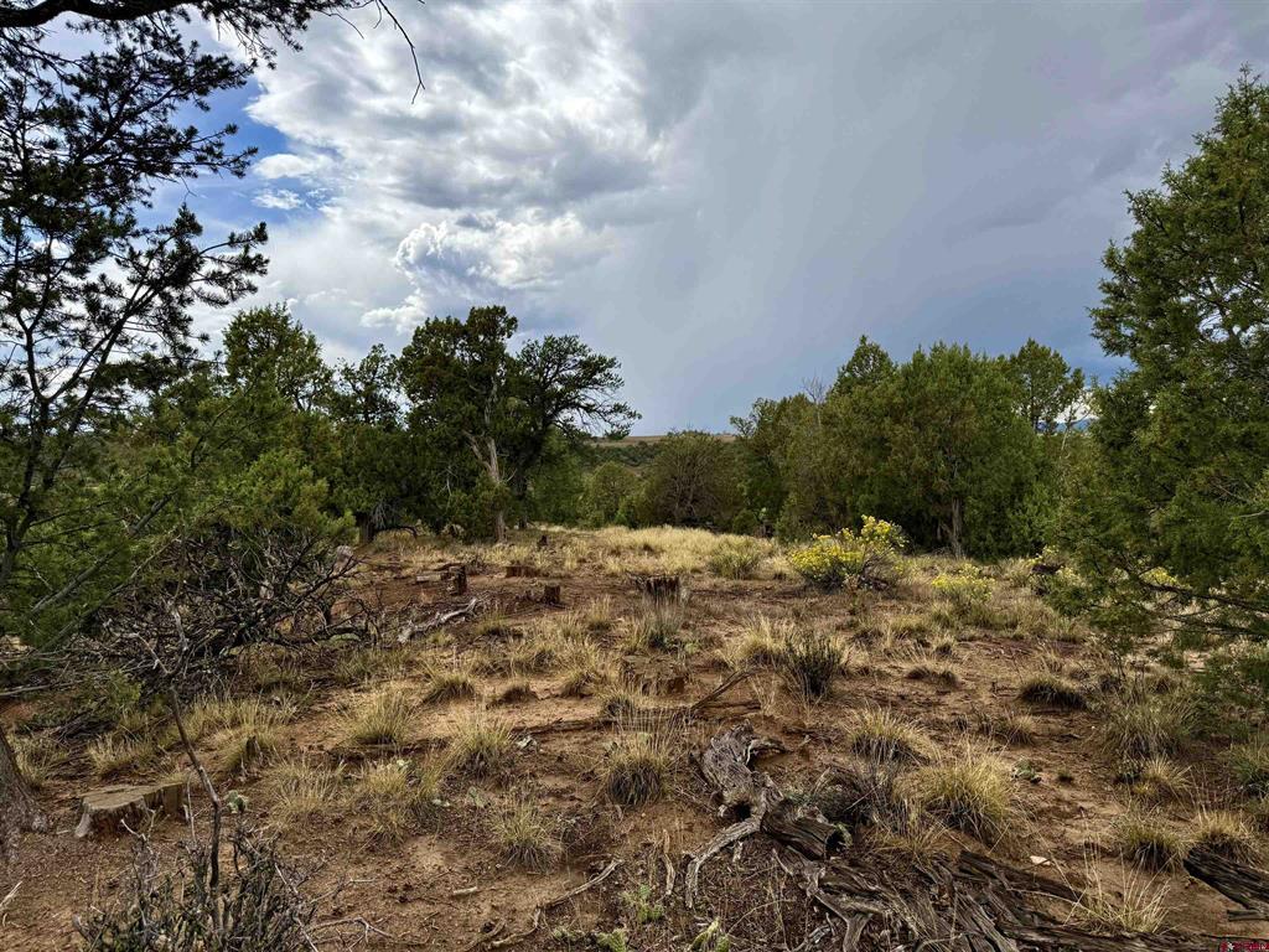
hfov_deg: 71.6
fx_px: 880
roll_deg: +0.2
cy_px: 476
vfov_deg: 56.8
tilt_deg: -2.0
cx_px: 634
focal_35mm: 24
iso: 80
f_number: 1.78
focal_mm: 6.76
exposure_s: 1/5319
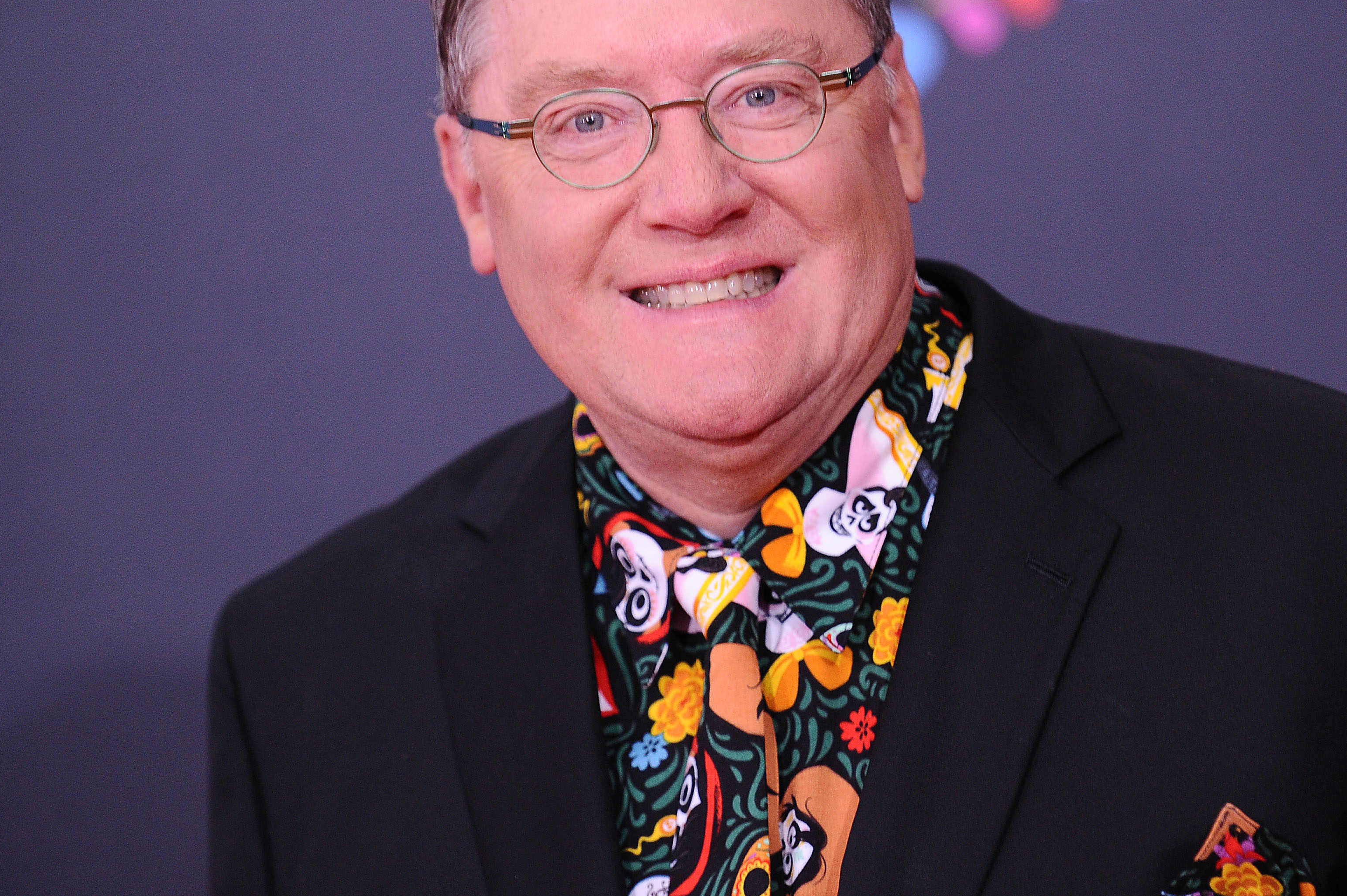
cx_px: 784
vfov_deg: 6.6
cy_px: 351
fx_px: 7777
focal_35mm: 208
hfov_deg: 9.9
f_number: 3.5
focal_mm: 150
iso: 2000
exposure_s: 1/320
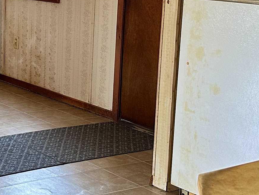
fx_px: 636
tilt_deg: -11.7
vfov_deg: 17.3
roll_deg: +0.7
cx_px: -68
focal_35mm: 85
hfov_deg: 21.1
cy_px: 68
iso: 200
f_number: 1.78
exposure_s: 1/60
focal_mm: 6.86
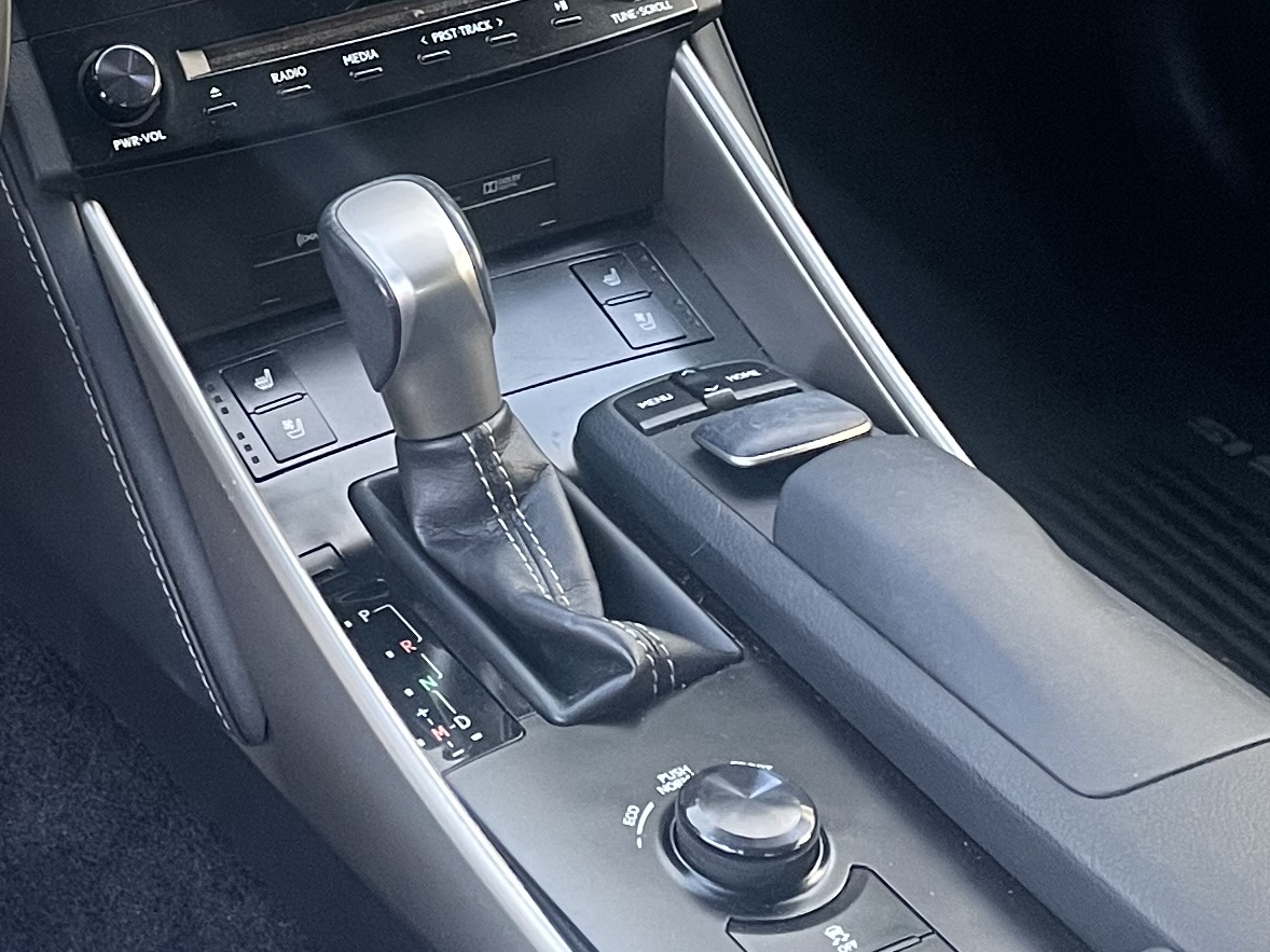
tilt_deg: -20.6
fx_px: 3265
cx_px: 102
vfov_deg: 15.6
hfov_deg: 21.5
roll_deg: +2.6
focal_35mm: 89
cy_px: -376
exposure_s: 1/60
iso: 200
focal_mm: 4.2
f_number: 1.6
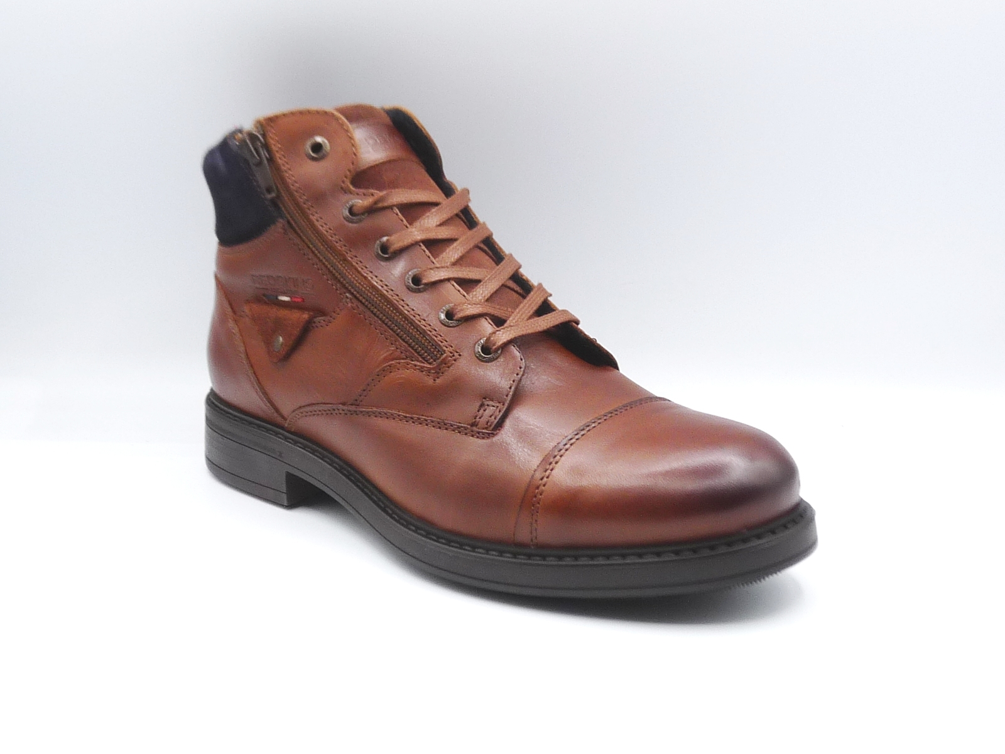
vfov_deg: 29.1
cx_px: 502
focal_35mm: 50
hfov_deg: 38.2
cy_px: 377
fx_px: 1452
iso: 100
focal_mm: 5
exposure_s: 1/125
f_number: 4
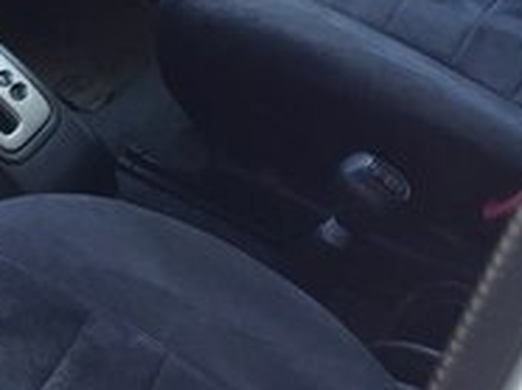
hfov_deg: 17.7
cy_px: -147
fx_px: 1551
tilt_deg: -26.9
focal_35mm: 103
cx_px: -194
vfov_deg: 13.7
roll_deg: -0.6
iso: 32
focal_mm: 4.15
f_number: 2.2
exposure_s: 1/33
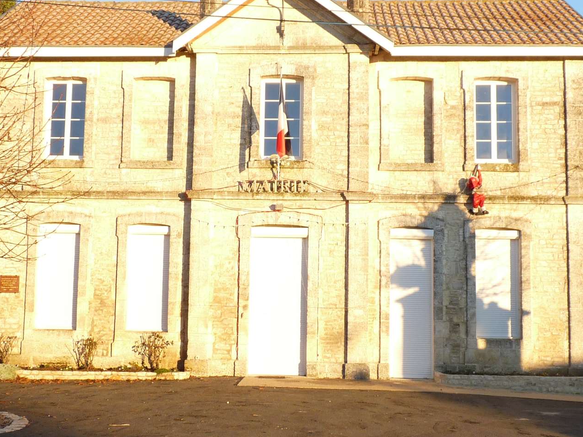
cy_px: 221
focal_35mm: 48
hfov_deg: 39.7
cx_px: 278
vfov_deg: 30.3
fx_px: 808
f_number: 4
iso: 100
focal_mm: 4.8
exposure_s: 1/160
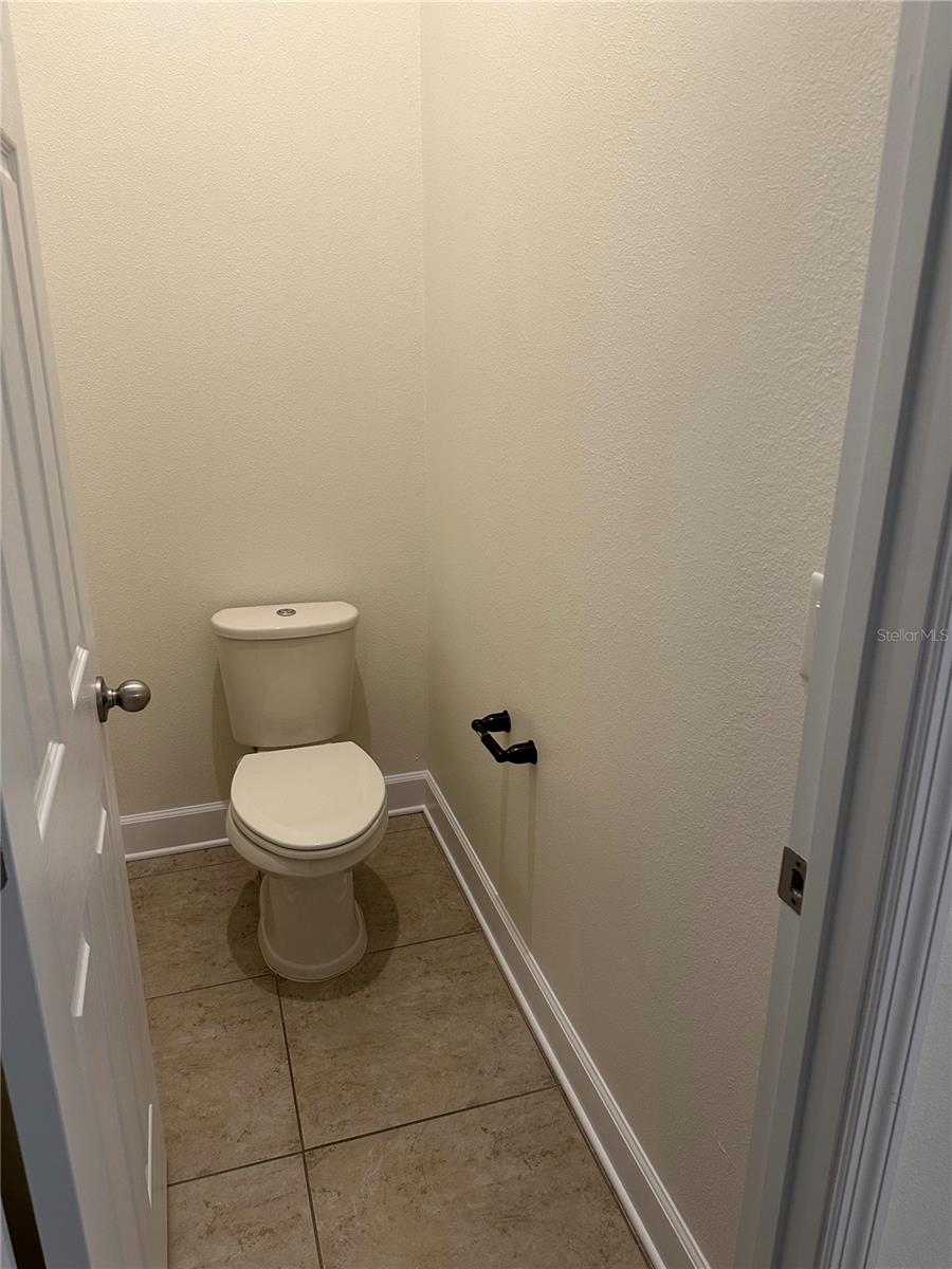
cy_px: 634
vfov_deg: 71.6
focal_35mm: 24
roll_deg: -1.2
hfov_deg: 56.8
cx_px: 476
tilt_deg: -17.9
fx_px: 880
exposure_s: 1/120
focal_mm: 6.86
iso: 200
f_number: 1.78
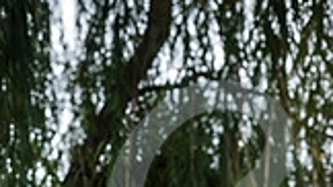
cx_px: 171
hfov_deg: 20.4
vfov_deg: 10.2
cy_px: 427
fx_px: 927
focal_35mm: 105
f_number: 2.8
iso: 100
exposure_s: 1/250
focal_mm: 36
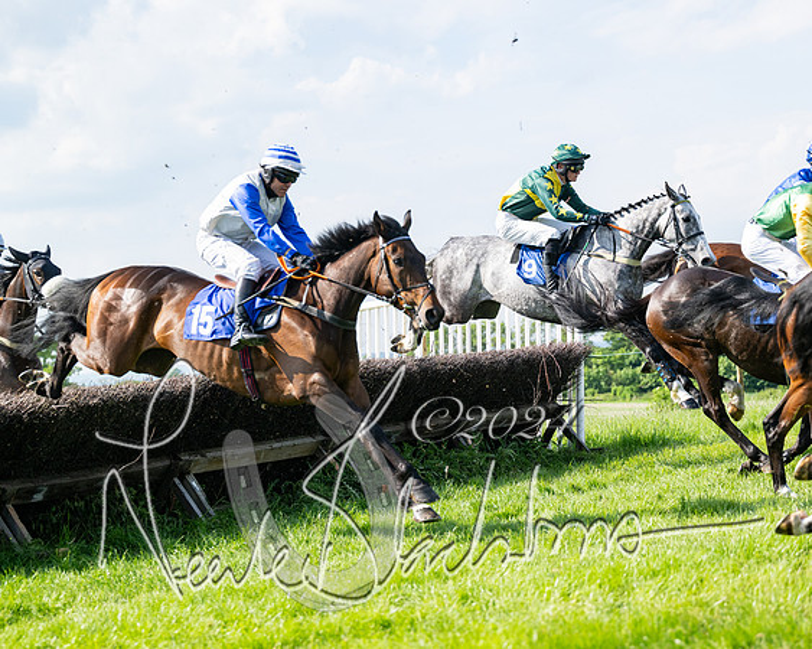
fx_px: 1895
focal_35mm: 79
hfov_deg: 24.1
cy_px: 324
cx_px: 487
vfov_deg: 19.4
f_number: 3.2
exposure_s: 1/4000
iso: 400
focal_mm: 70
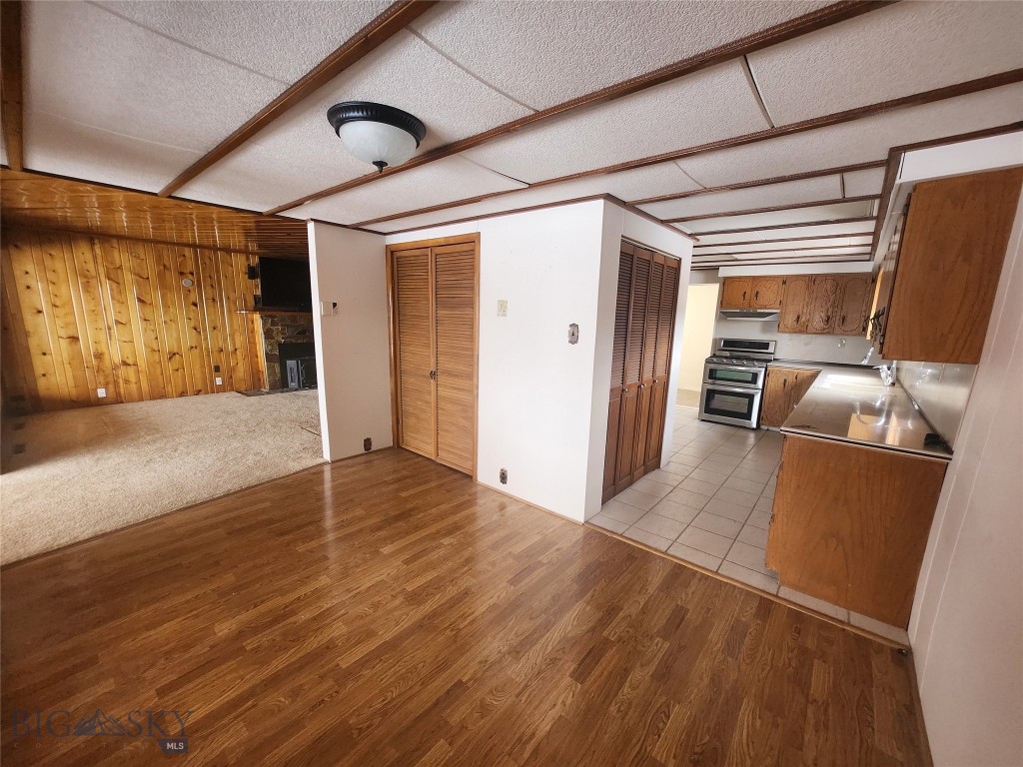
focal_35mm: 13
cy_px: 384
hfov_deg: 106.2
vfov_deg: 89.9
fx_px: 384
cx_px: 512
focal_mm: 1.74
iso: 250
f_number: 2.2
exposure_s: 1/60
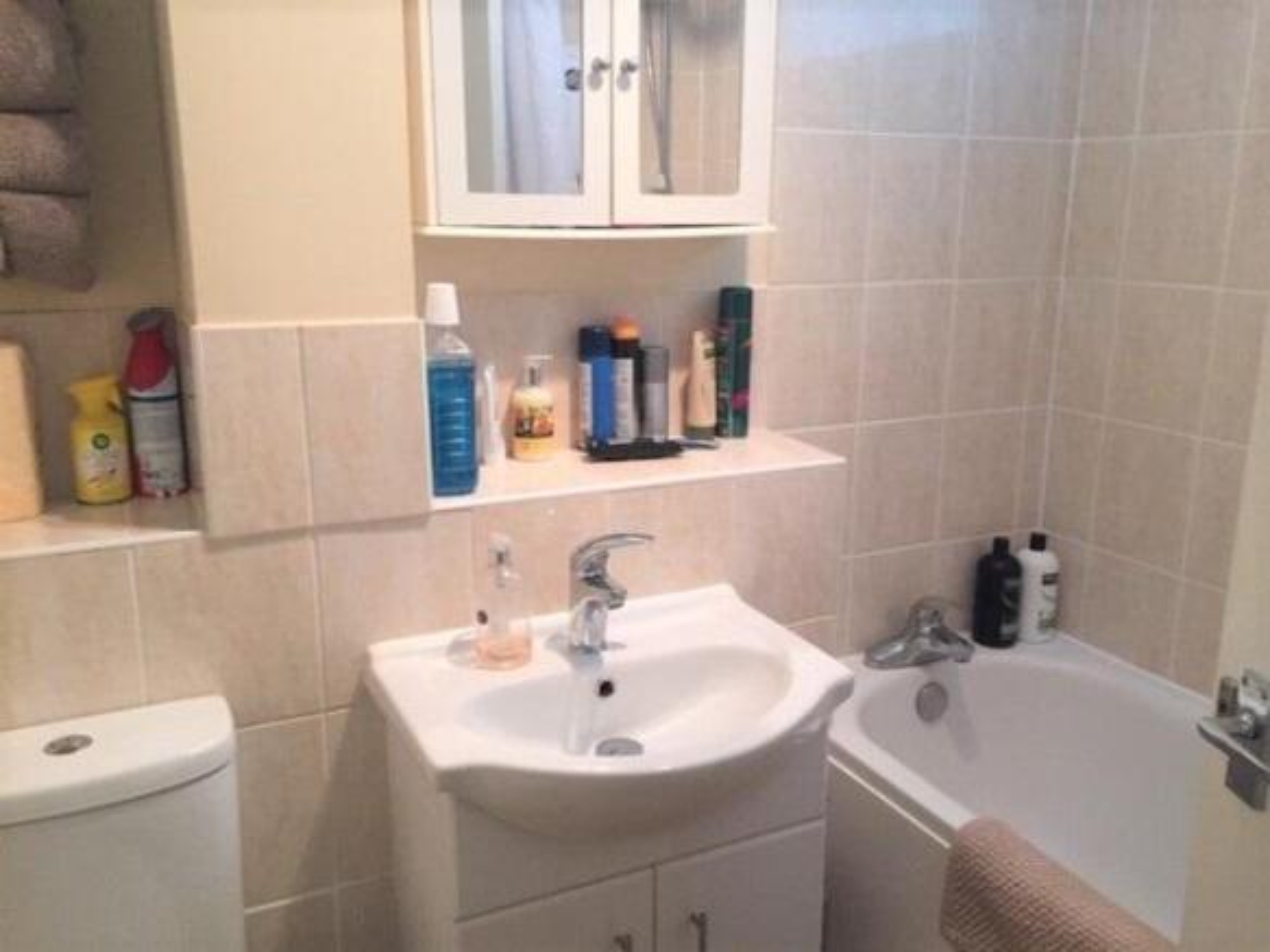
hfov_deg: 61.7
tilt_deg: -14.8
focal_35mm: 29
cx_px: 635
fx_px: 1064
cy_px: 476
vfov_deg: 48.2
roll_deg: -1.7
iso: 160
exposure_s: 1/33
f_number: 2.2
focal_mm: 4.15
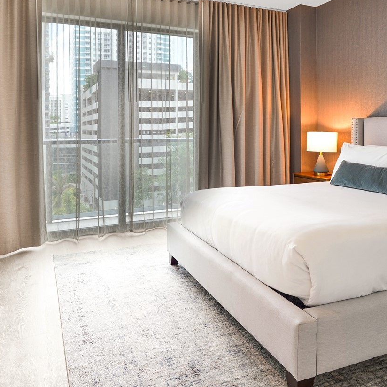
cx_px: 178
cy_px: 133
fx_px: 354
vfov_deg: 56.2
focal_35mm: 28
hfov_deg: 57.2
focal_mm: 16
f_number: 8
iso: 250
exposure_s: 1/4
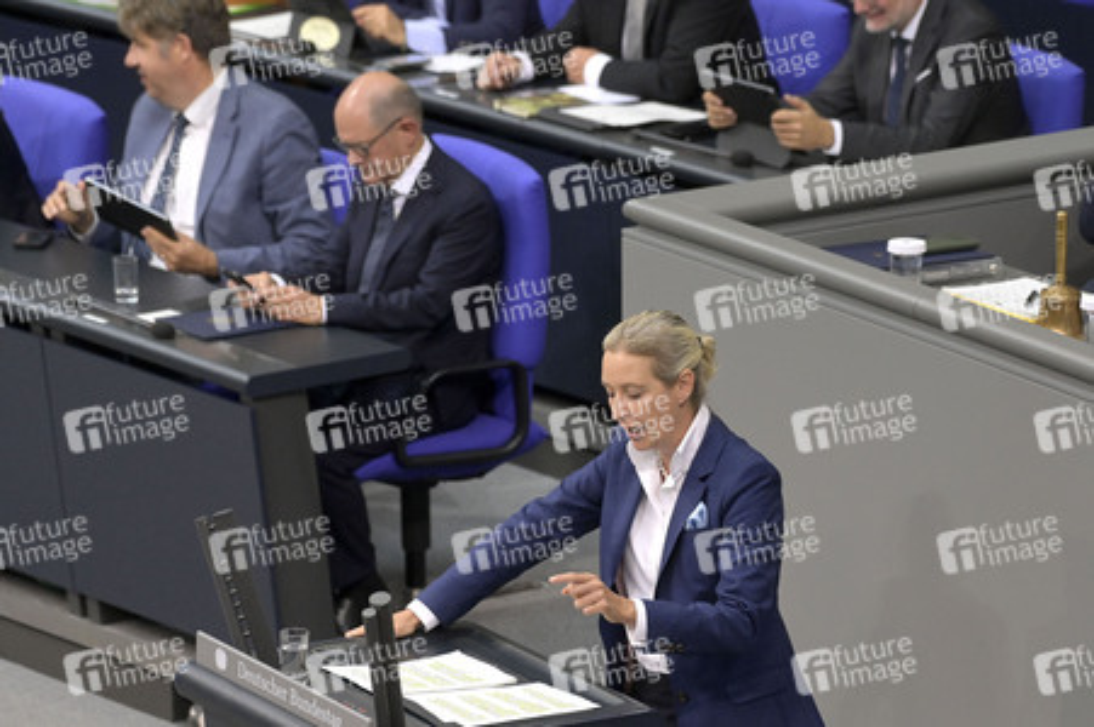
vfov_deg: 5.7
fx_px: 7288
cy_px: 364
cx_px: 547
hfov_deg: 8.6
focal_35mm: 240
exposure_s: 1/400
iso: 8000
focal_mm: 240
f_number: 5.6
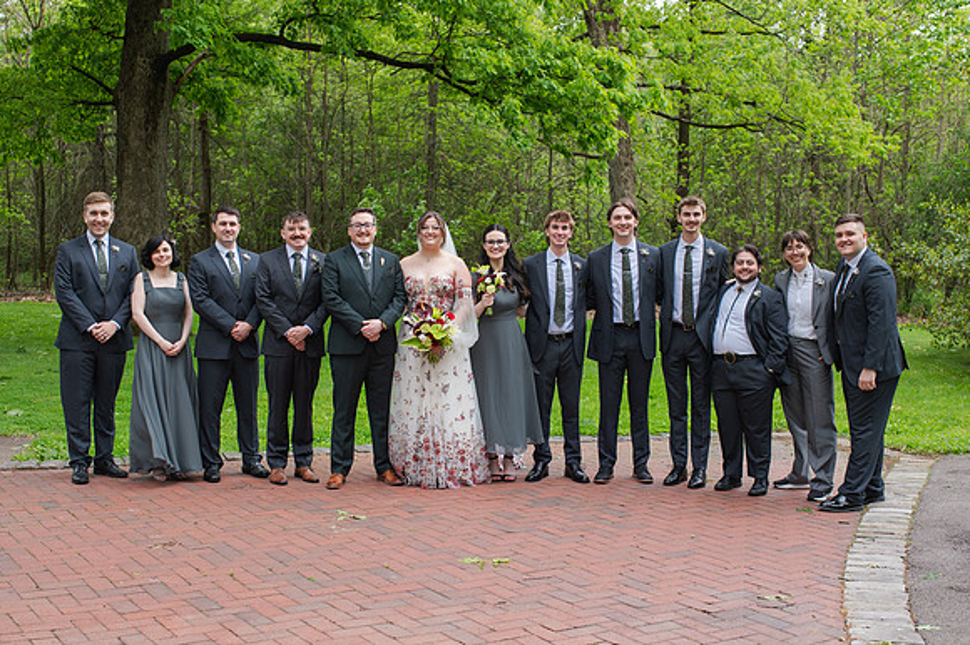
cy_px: 344
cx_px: 457
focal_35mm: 45
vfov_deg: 29.9
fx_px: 1210
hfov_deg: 43.7
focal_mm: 35
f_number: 3.5
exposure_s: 1/320
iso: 140
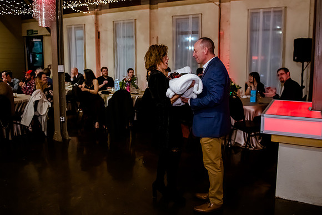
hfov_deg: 63.2
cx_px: 163
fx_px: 262
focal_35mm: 29
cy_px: 91
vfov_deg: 44.5
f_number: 2.8
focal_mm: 24
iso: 5000
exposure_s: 1/200
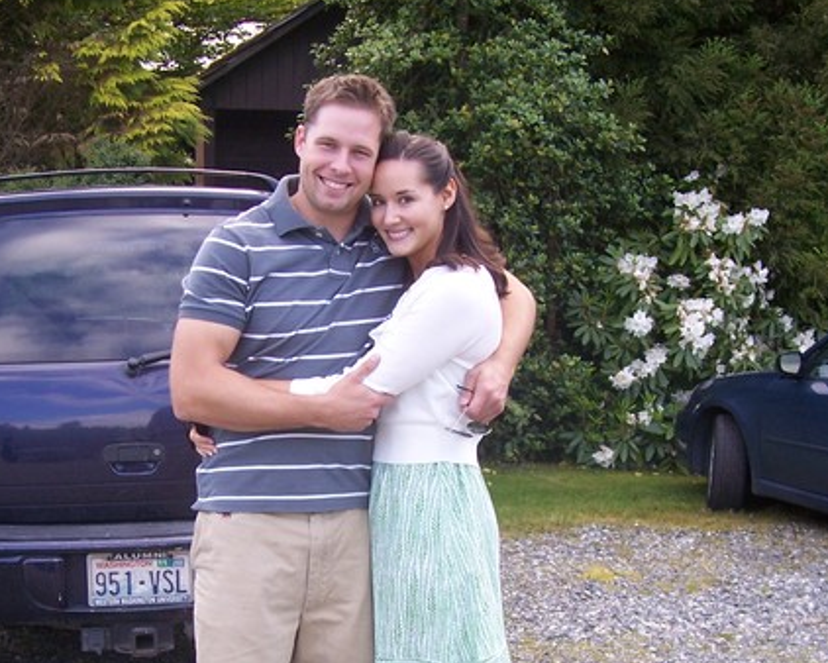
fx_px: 1348
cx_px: 320
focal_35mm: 55
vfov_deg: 27.3
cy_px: 489
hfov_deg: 34.0
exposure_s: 1/180
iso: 80
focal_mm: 5.6
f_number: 2.7
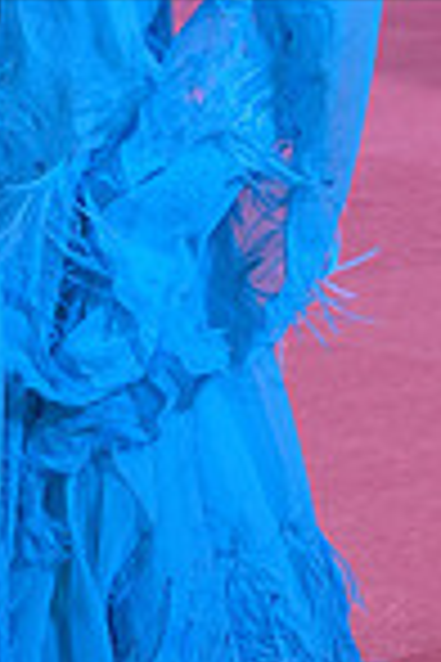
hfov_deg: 4.7
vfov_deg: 7.1
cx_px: -160
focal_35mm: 289
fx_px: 5310
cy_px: -149
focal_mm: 73
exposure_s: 1/250
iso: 2000
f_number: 6.3
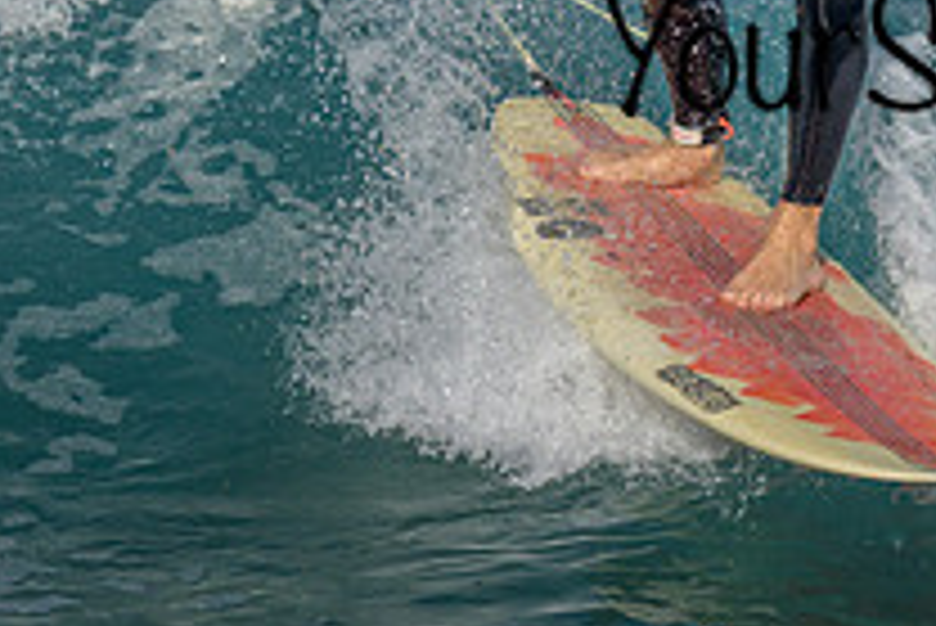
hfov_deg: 0.8
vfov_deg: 0.5
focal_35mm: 2682
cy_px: -88
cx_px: 1068
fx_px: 69778
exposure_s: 1/2000
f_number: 8
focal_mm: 800
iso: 320
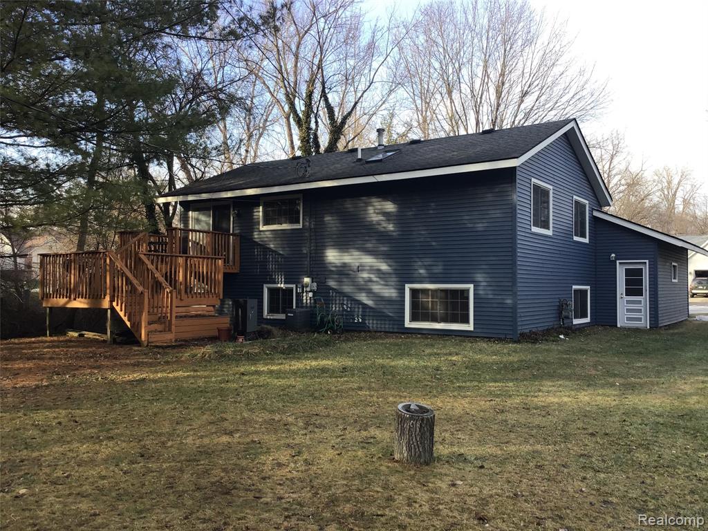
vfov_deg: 45.4
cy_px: 266
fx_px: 634
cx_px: 354
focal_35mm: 31
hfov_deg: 58.4
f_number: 2.4
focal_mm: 3.3
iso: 25
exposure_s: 1/174
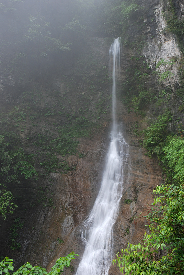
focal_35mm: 44
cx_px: 92
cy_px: 138
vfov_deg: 44.9
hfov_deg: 30.9
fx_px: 332
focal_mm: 29
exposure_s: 1/10
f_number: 13
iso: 200
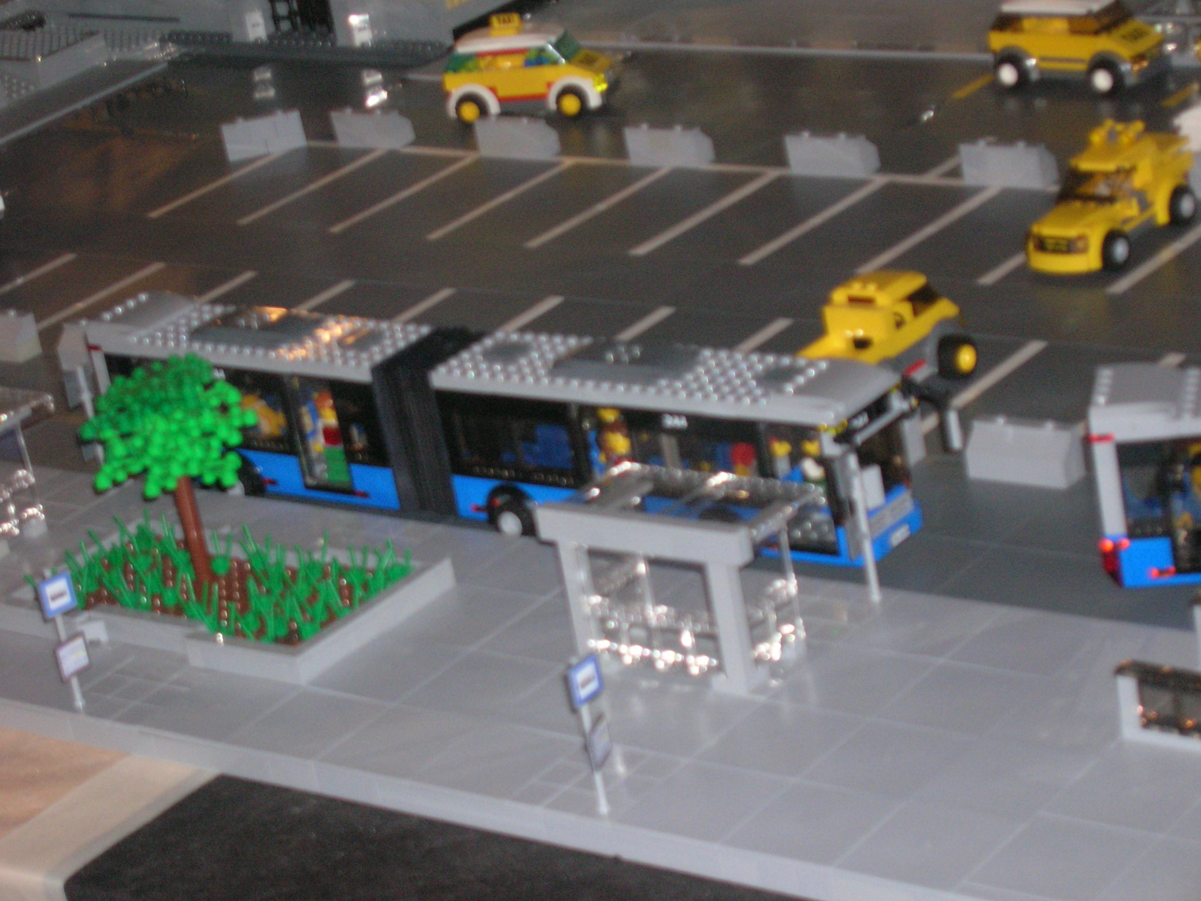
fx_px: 3539
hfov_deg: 19.3
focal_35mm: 102
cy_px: 450
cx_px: 600
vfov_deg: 14.5
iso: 186
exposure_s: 1/60.1
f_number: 4.9
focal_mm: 17.1
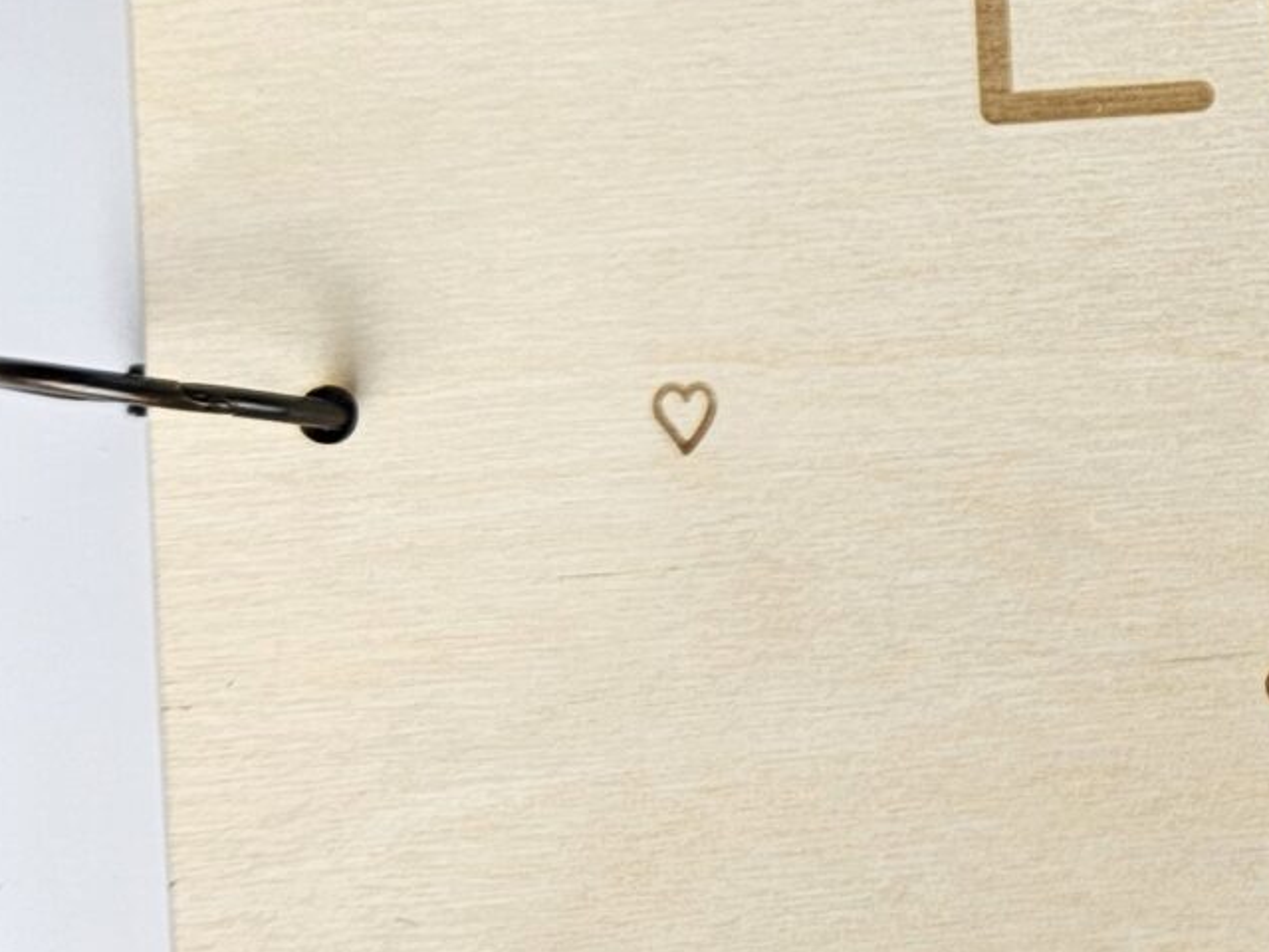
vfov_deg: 15.7
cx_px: 1699
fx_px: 3373
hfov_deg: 19.5
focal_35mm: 92
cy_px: -58
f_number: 1.8
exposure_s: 1/100
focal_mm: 5.4
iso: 40
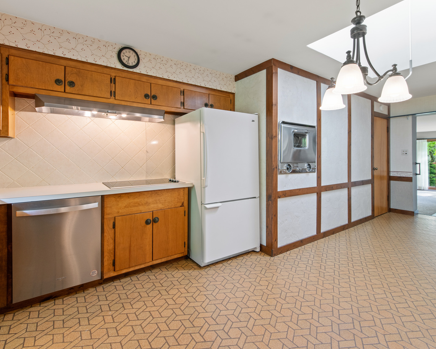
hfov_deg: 93.1
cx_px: 220
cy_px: 161
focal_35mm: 16
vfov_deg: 80.2
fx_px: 206
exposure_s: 1/4
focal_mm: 12
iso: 250
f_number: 10
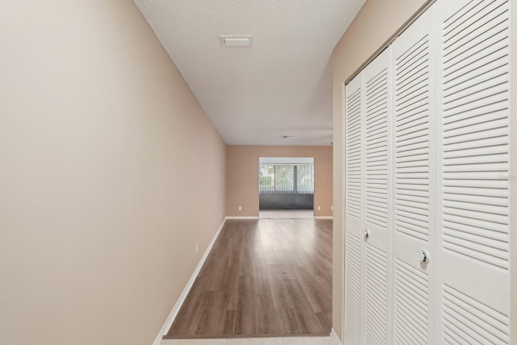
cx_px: 255
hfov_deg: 93.3
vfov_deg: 70.4
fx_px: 244
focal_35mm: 17
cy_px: 178
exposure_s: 1/6
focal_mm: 16
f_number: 8
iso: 400
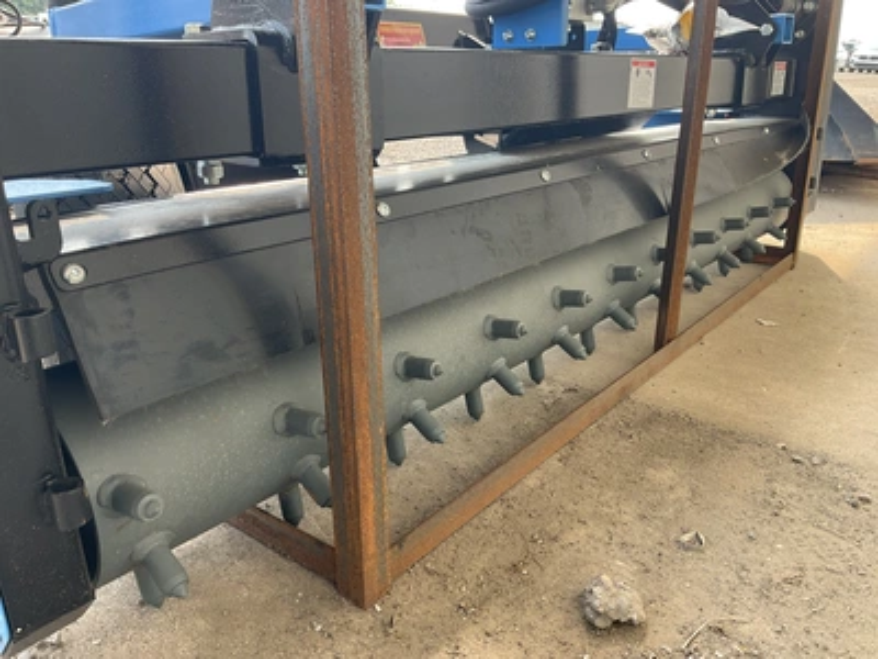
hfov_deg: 61.7
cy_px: 330
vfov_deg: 48.2
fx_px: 736
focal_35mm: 29
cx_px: 439
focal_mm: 3
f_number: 1.8
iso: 25
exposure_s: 1/159
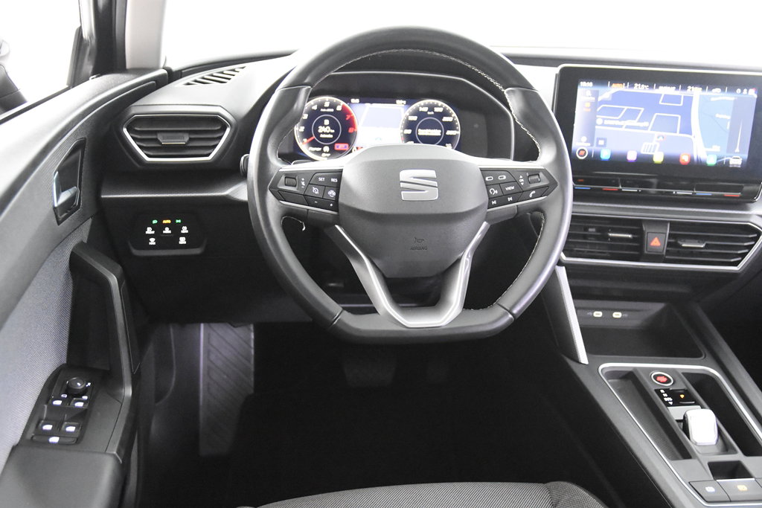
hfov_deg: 49.5
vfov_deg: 34.2
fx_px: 826
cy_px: 254
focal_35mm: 39
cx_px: 381
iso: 10000
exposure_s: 1/40
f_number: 3.2
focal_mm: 26
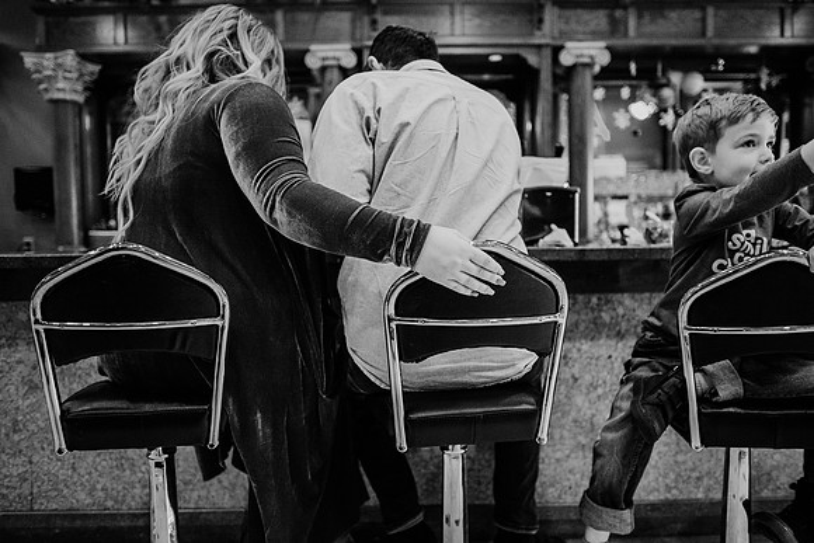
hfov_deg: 70.9
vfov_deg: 50.9
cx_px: 419
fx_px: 571
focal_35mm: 25
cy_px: 272
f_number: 2
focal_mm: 24
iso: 5000
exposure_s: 1/640
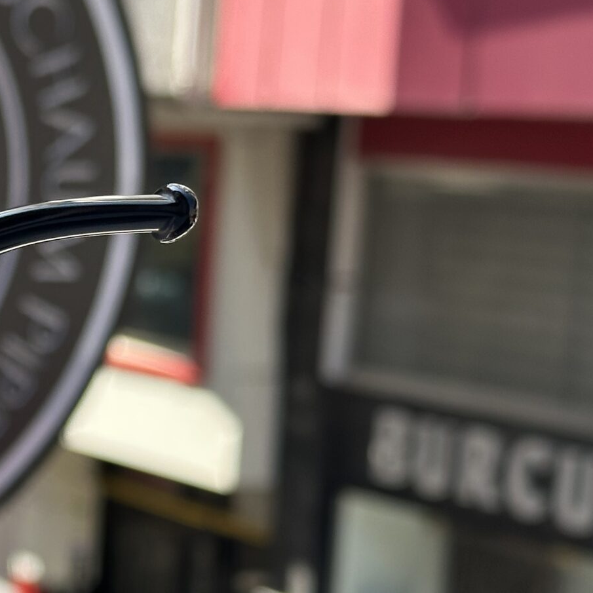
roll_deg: -2.1
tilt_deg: -10.0
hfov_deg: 14.0
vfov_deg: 14.4
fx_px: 2326
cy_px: 504
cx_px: -182
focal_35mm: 120
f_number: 1.78
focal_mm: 6.86
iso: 64
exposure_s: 1/1227
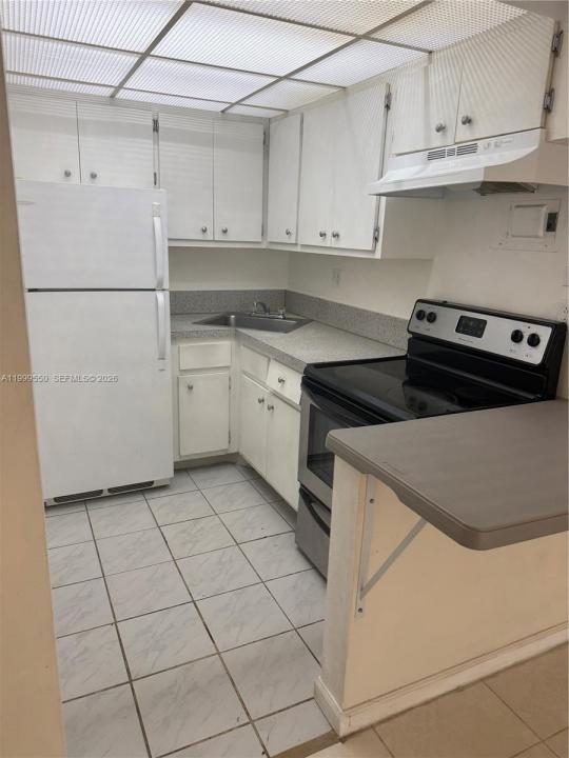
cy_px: 379
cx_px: 284
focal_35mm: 24
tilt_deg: -15.3
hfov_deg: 56.8
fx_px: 526
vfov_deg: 71.6
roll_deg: -2.0
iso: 125
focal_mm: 6.76
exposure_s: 1/120
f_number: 1.78
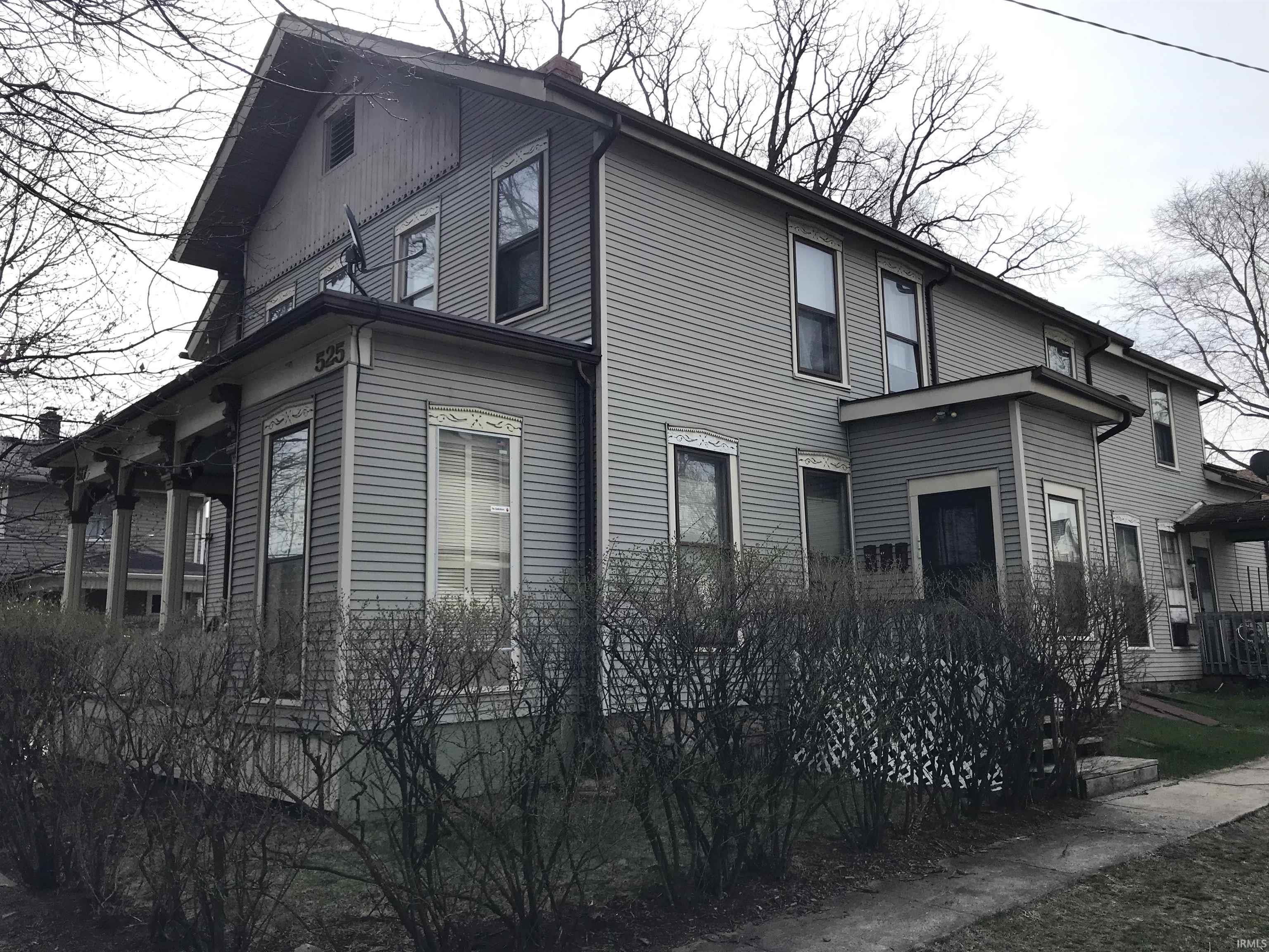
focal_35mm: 28
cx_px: 634
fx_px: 1026
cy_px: 476
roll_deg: +2.1
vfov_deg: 49.7
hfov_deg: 63.4
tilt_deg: +10.3
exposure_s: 1/1916
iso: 20
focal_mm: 3.99
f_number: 1.8
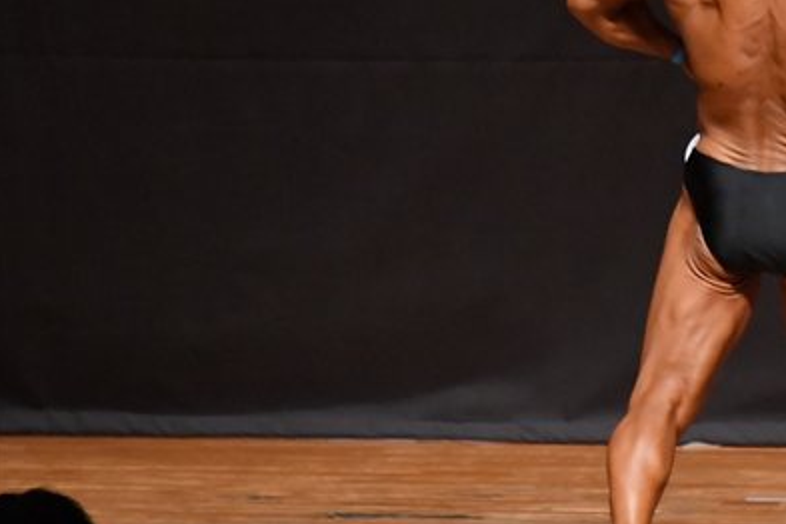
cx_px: 767
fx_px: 12902
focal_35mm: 591
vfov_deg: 2.3
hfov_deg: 3.5
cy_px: 130
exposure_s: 1/400
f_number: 5.6
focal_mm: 200
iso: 8000
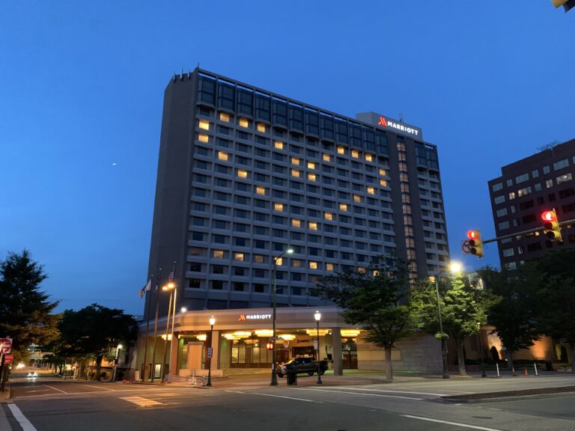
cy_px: 216
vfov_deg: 53.1
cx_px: 288
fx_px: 432
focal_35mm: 26
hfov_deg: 67.3
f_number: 1.8
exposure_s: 1/30
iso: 800
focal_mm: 4.25
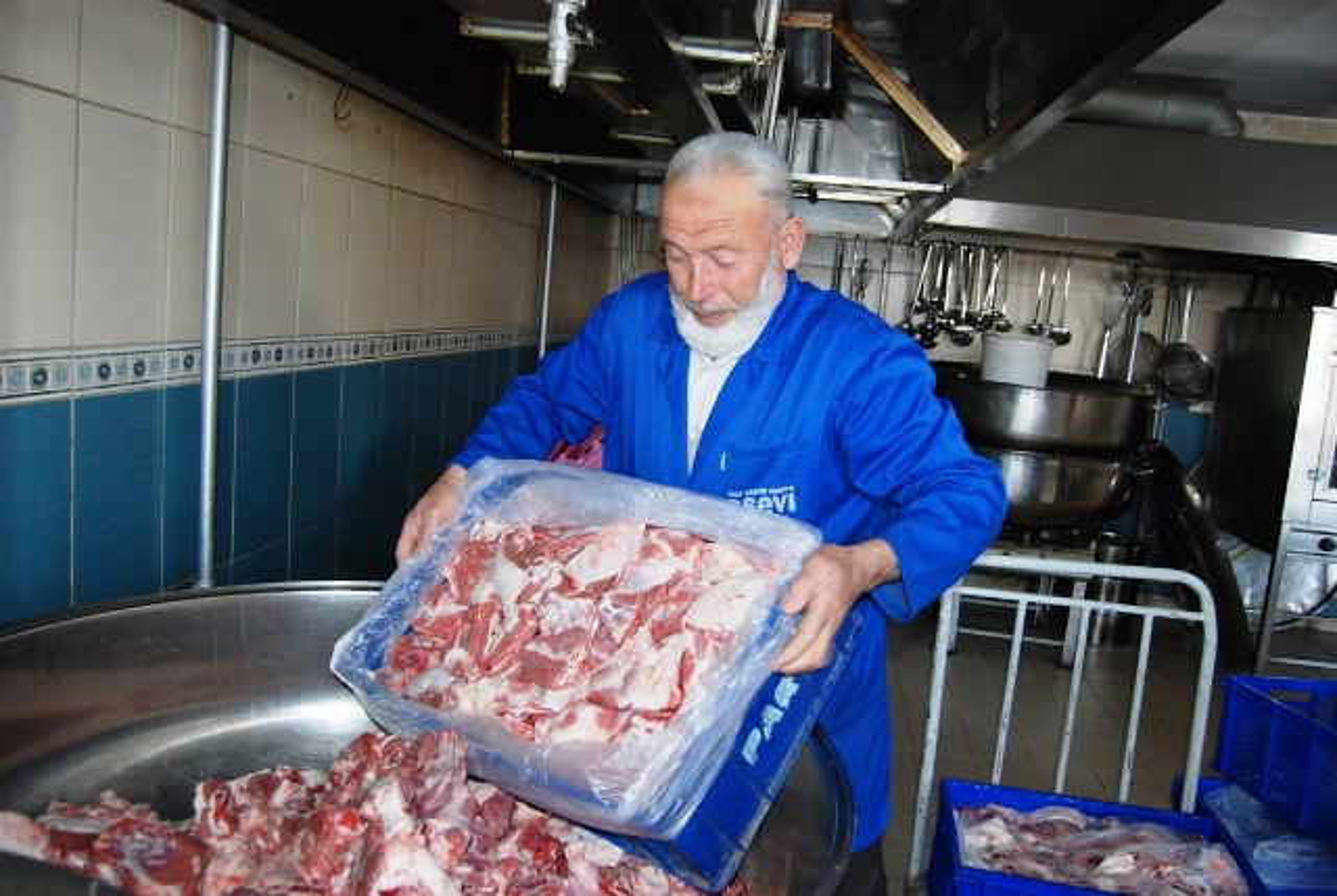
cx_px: 668
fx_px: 1004
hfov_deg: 67.3
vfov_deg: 48.1
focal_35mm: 27
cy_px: 448
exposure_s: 1/60
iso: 400
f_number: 4
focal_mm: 18
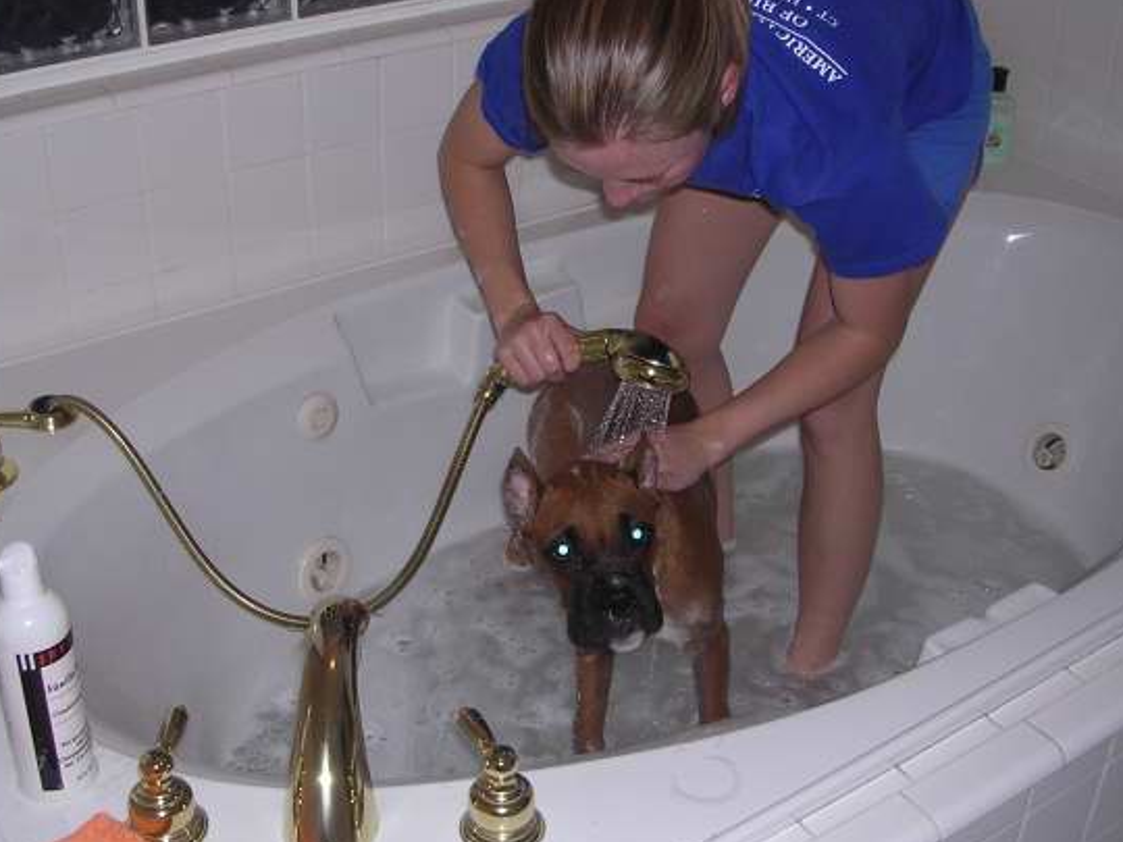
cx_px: 570
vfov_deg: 32.2
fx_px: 1460
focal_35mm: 45
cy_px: 389
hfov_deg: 42.1
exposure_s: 1/60.1
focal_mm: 5.8
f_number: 2.8
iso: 100
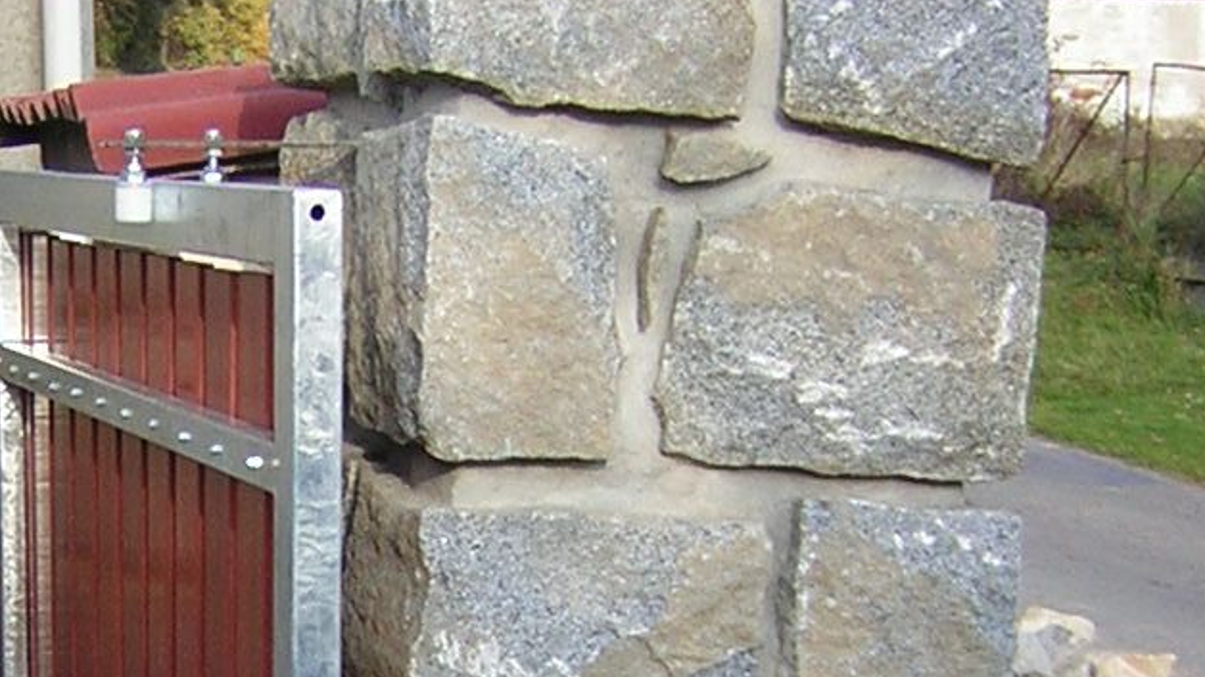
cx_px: 169
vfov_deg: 11.7
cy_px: 930
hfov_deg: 21.0
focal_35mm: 100
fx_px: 3195
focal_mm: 4.7
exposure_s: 1/326
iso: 50
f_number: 2.6
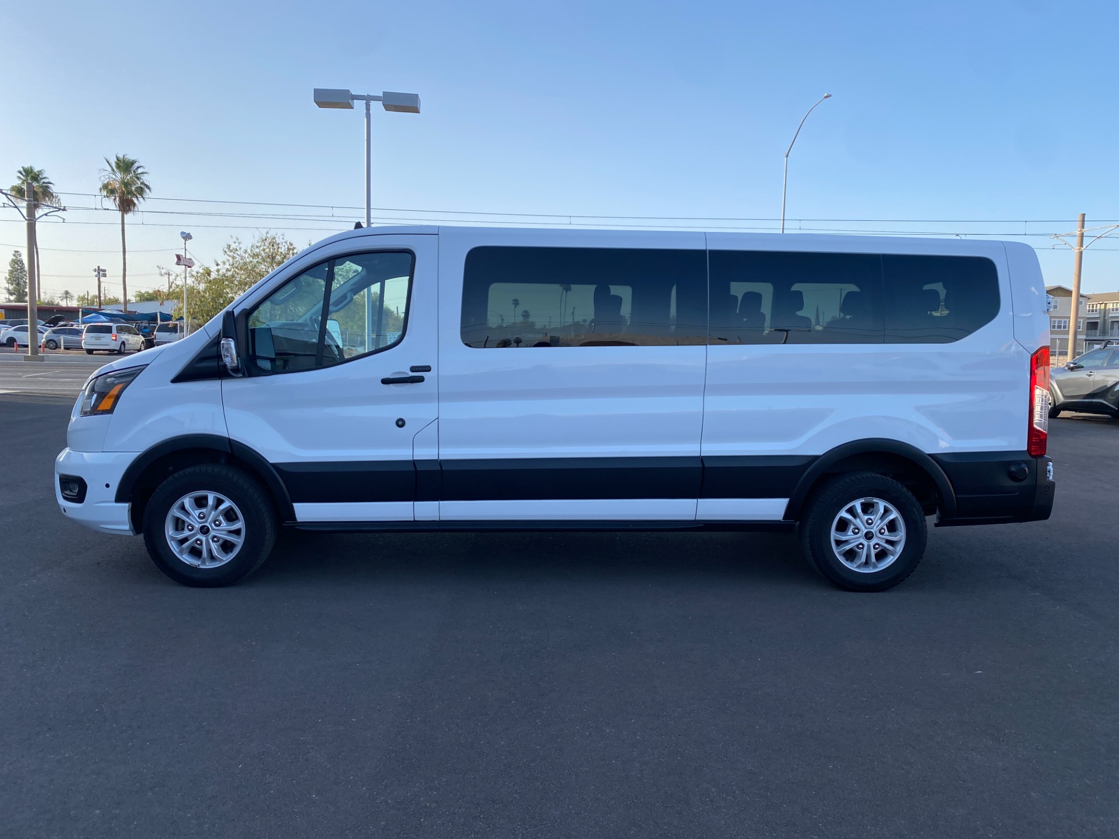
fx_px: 840
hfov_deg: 67.3
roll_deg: -1.3
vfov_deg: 53.1
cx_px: 560
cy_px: 420
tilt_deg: -5.5
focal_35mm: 26
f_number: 1.8
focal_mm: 4.25
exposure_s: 1/1232
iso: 32
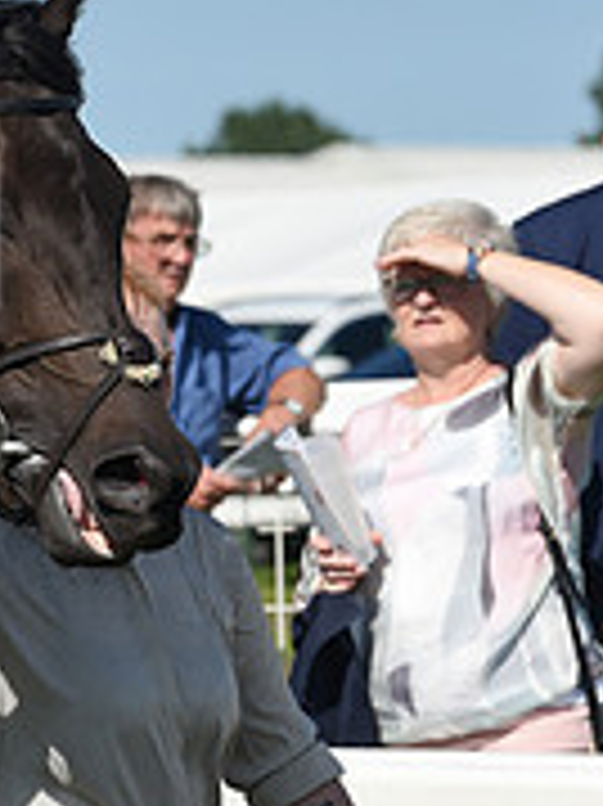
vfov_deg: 4.5
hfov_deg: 3.4
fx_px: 10162
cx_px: -572
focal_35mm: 437
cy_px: 277
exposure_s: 1/3200
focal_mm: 140
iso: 400
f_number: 6.3
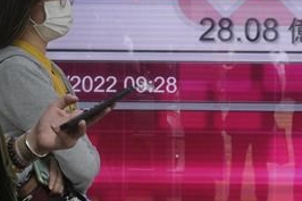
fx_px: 738
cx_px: 200
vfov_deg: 15.1
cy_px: -19
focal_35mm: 88
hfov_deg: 23.0
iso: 1250
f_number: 5.6
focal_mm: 36
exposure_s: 1/400
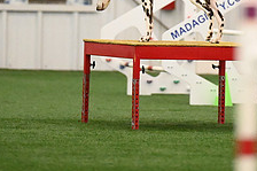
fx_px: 3695
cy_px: -44
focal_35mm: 518
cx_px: 180
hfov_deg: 4.0
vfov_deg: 2.6
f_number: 2.8
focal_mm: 200
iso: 16000
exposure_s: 1/800
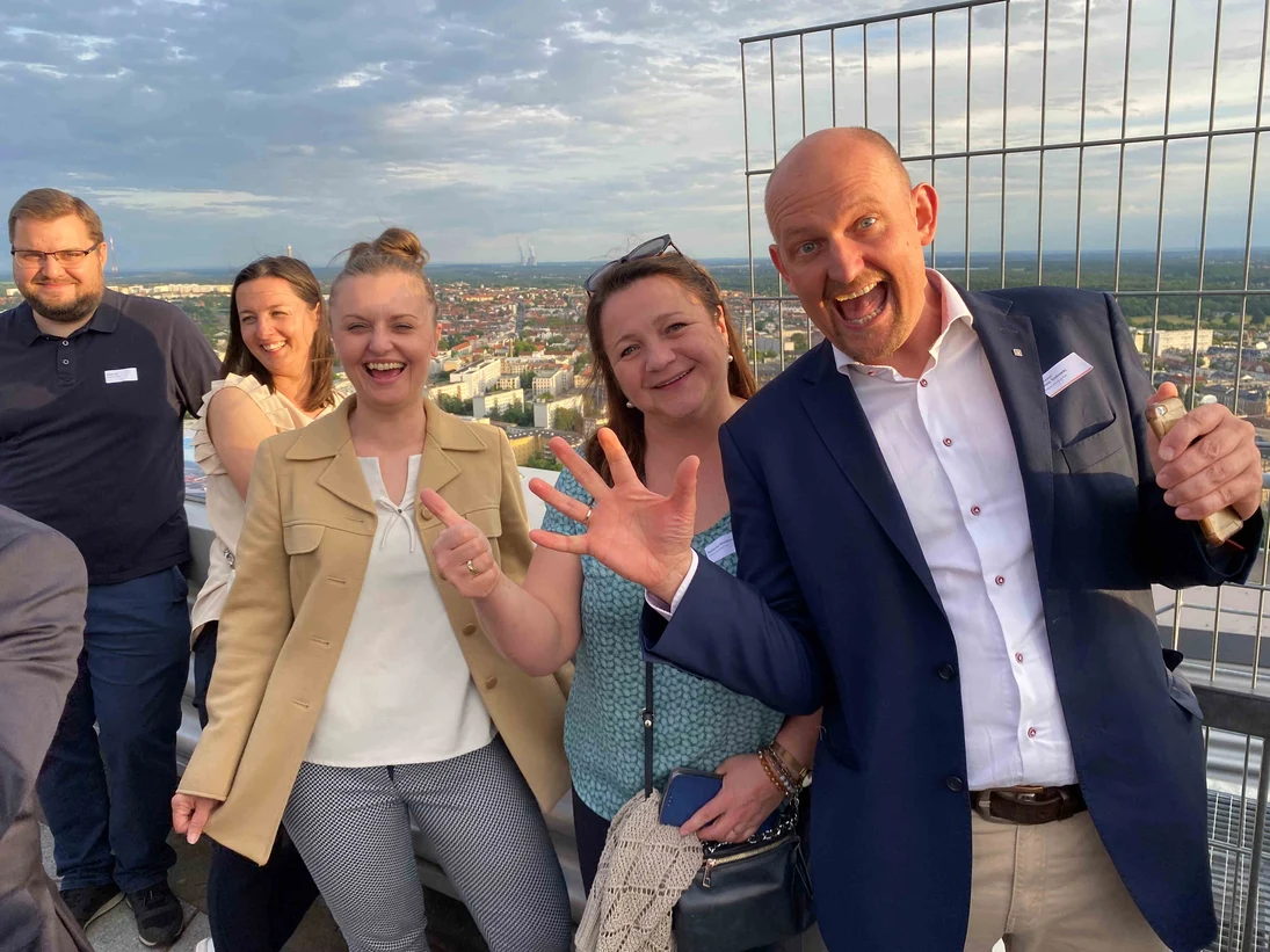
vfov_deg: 53.1
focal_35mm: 26
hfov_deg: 67.3
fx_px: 954
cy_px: 476
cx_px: 635
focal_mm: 4.25
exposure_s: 1/437
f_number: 1.8
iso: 32
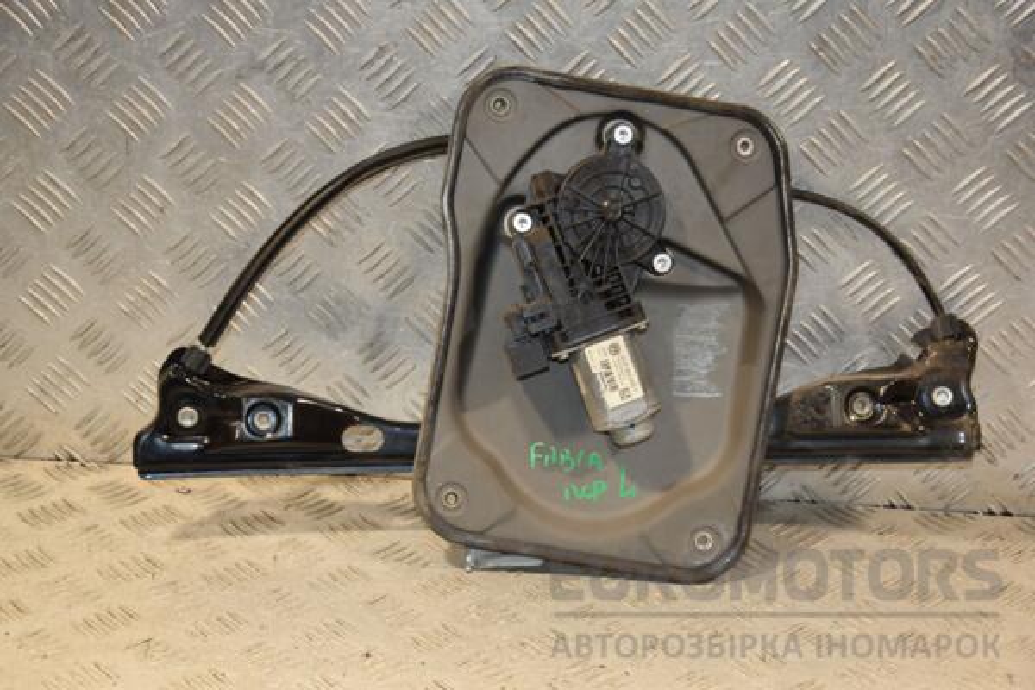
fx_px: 2156
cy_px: 345
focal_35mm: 75
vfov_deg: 18.2
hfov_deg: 27.0
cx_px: 518
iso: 800
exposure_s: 1/160
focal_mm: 50
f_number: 5
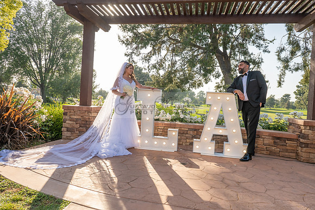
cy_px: 105
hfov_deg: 73.7
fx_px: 210
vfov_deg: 53.2
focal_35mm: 24
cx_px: 158
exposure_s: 1/200
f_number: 9
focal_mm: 24
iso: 200
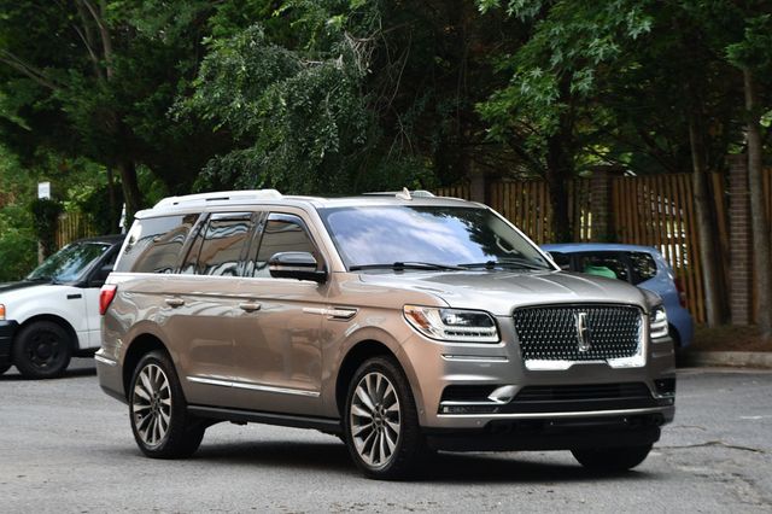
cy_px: 257
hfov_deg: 18.3
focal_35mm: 112
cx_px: 386
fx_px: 2400
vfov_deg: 12.2
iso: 280
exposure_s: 1/250
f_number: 5.6
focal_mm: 75
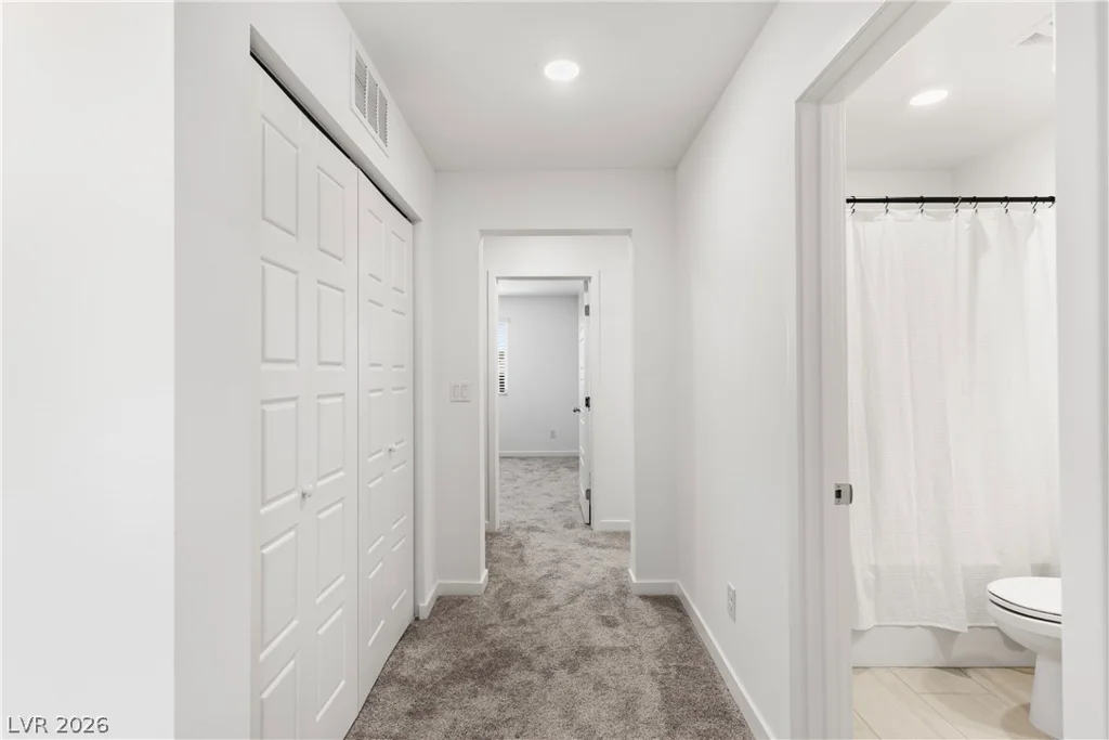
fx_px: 524
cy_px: 370
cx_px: 554
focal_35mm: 17
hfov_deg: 93.3
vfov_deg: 70.5
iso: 400
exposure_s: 1/20
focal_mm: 17
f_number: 8
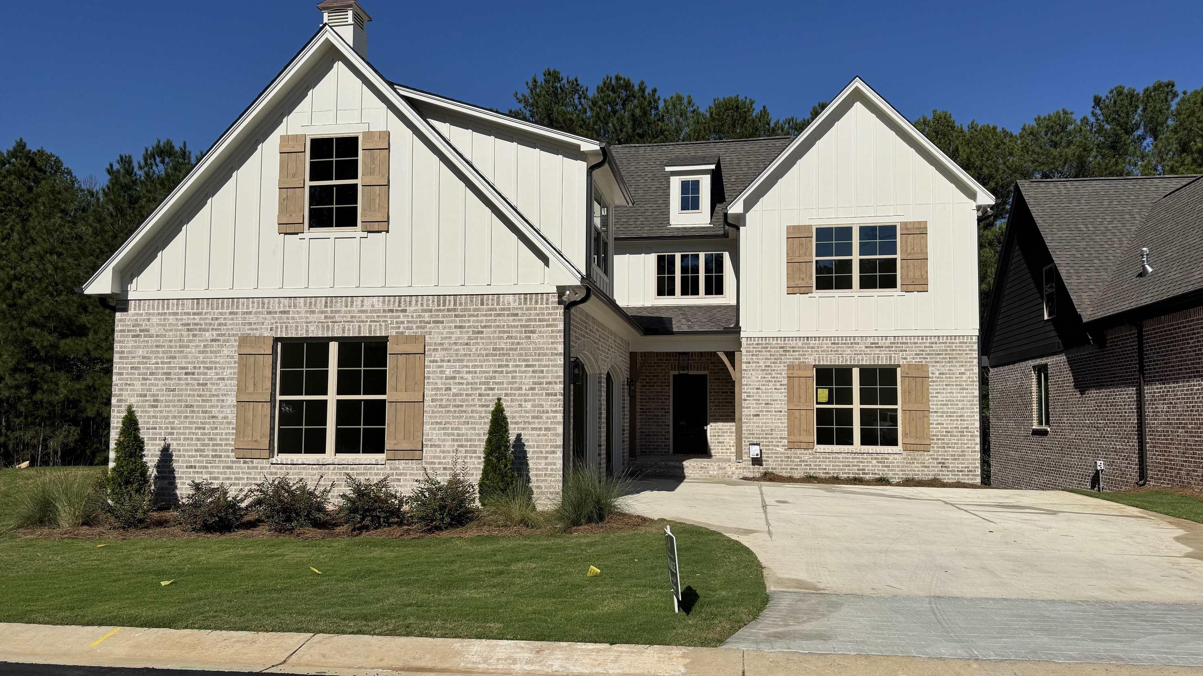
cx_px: 607
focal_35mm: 27
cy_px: 355
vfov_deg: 42.9
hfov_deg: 69.9
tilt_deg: +5.2
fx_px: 861
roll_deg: -2.1
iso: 64
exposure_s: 1/12346
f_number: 1.78
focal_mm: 6.76
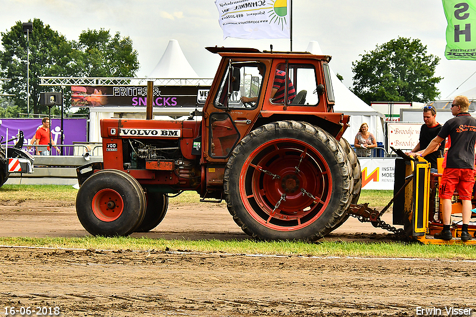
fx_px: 1547
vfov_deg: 11.7
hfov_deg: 17.5
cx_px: 238
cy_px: 158
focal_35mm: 117
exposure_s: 1/1000
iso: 500
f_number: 9
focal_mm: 78
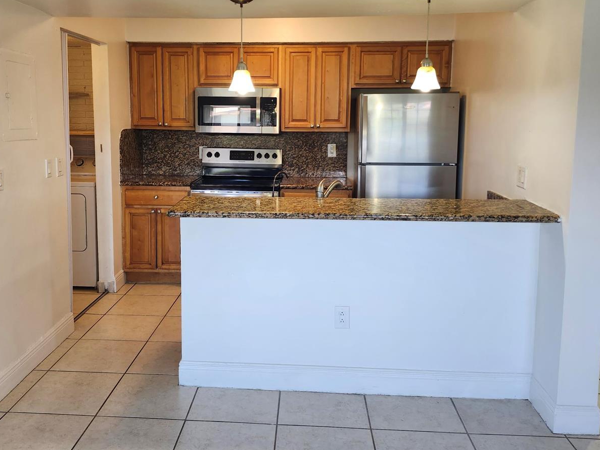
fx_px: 537
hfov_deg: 58.2
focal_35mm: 31
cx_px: 262
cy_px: 195
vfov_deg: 45.3
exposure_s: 1/120
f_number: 1.8
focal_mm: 5.54
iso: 160
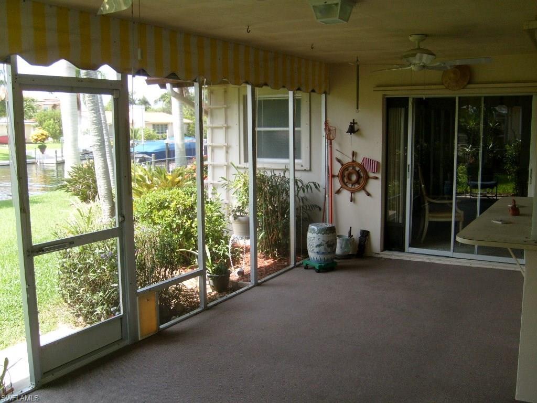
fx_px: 543
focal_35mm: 35
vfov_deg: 40.7
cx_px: 268
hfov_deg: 52.6
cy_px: 202
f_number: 2.8
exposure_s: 1/180
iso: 80
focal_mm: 5.8
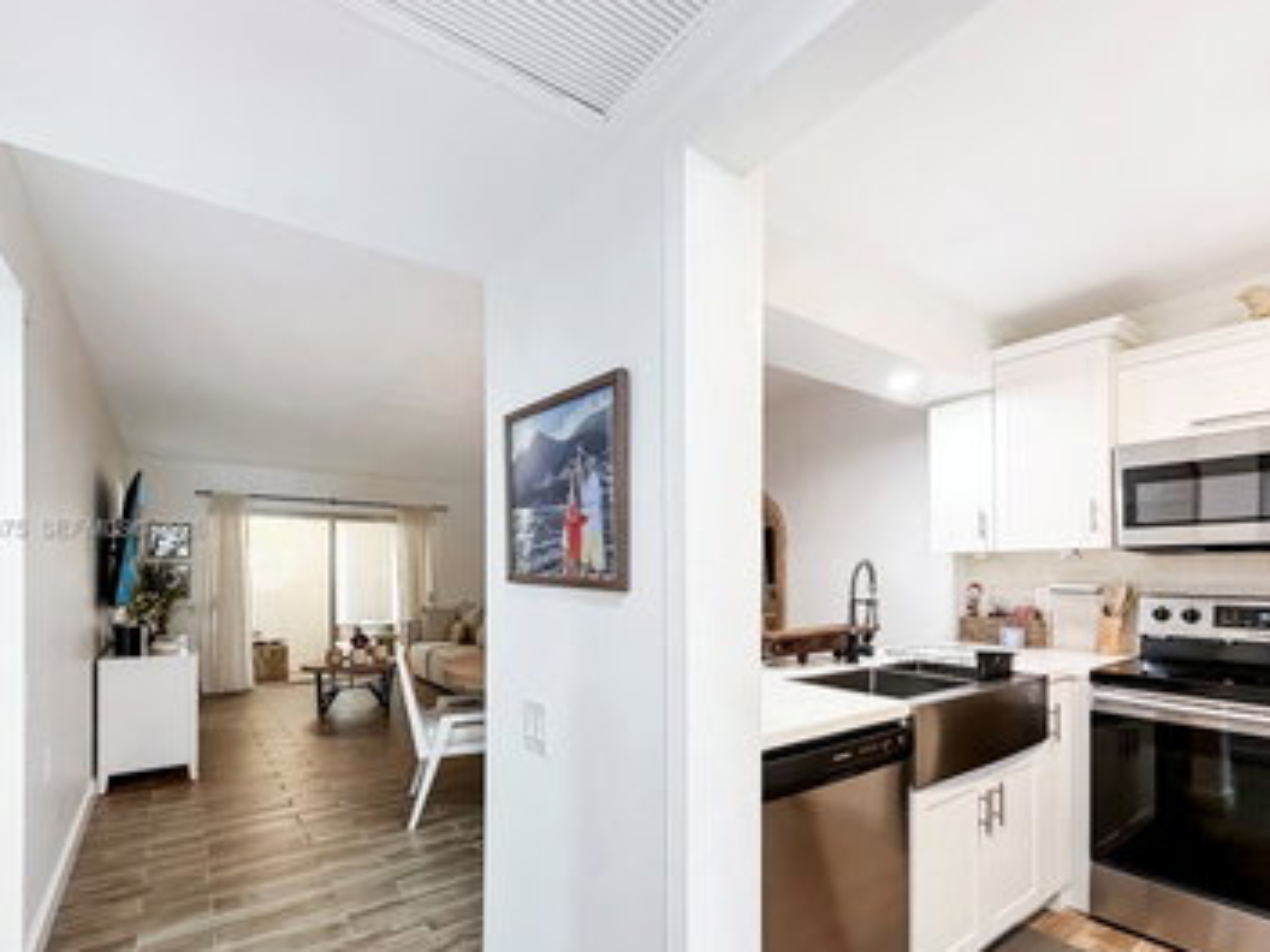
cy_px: 530
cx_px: 676
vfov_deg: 74.5
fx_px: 624
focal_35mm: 17
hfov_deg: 90.9
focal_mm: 2.22
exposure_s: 1/60
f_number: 2.2
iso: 250
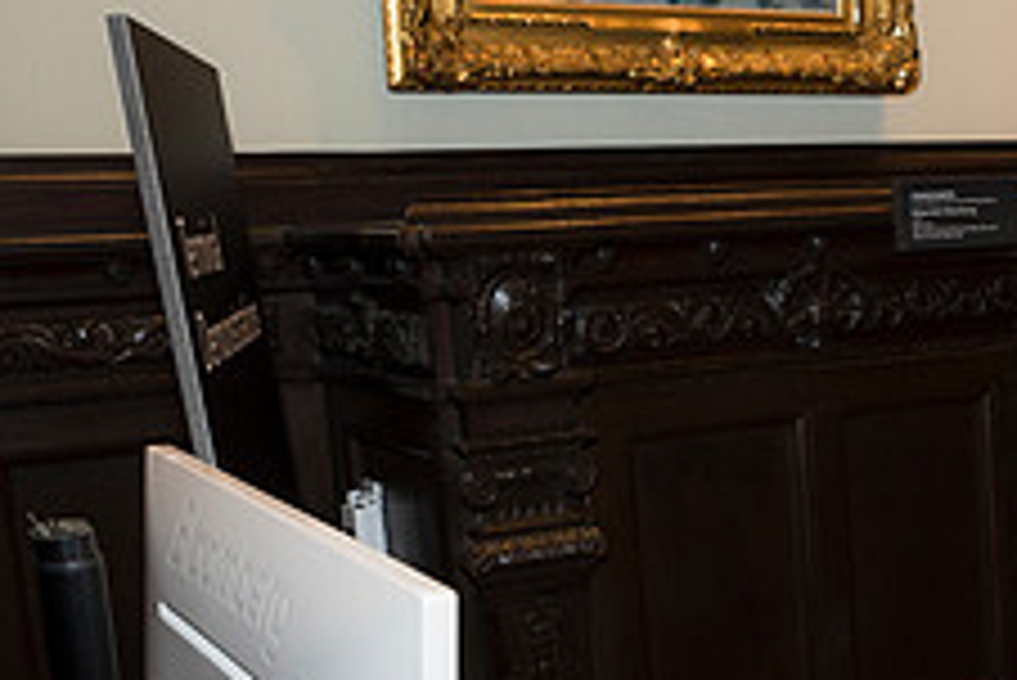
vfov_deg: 21.4
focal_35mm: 63
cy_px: 498
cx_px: 1260
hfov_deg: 27.5
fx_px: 1781
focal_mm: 24
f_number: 5
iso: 800
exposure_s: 1/125
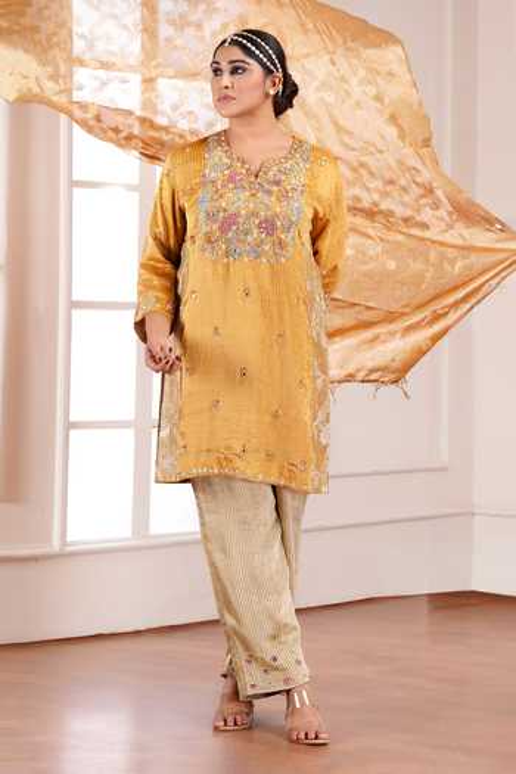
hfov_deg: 15.2
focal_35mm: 90
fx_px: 1935
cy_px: 387
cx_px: 258
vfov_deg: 22.6
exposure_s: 1/125
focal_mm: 90
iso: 200
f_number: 10
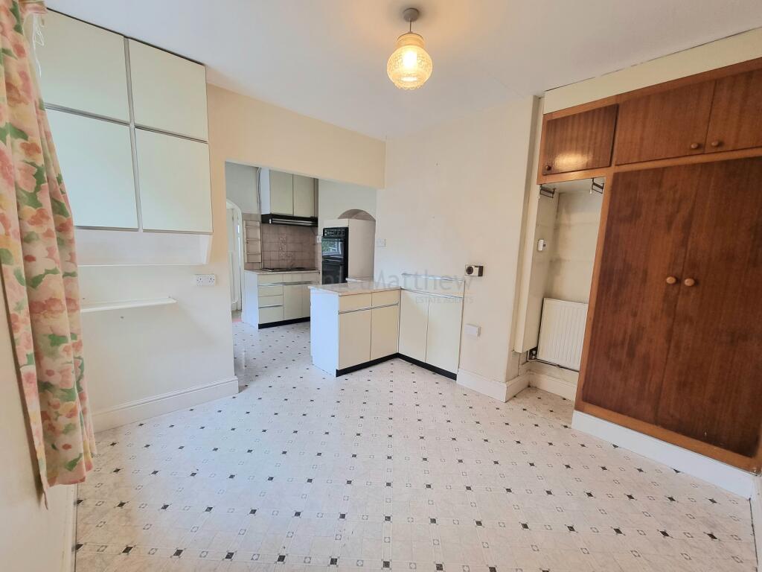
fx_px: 286
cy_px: 286
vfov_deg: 89.9
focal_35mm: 13
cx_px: 381
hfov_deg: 106.2
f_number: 2.2
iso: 160
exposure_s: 1/50
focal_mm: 2.2
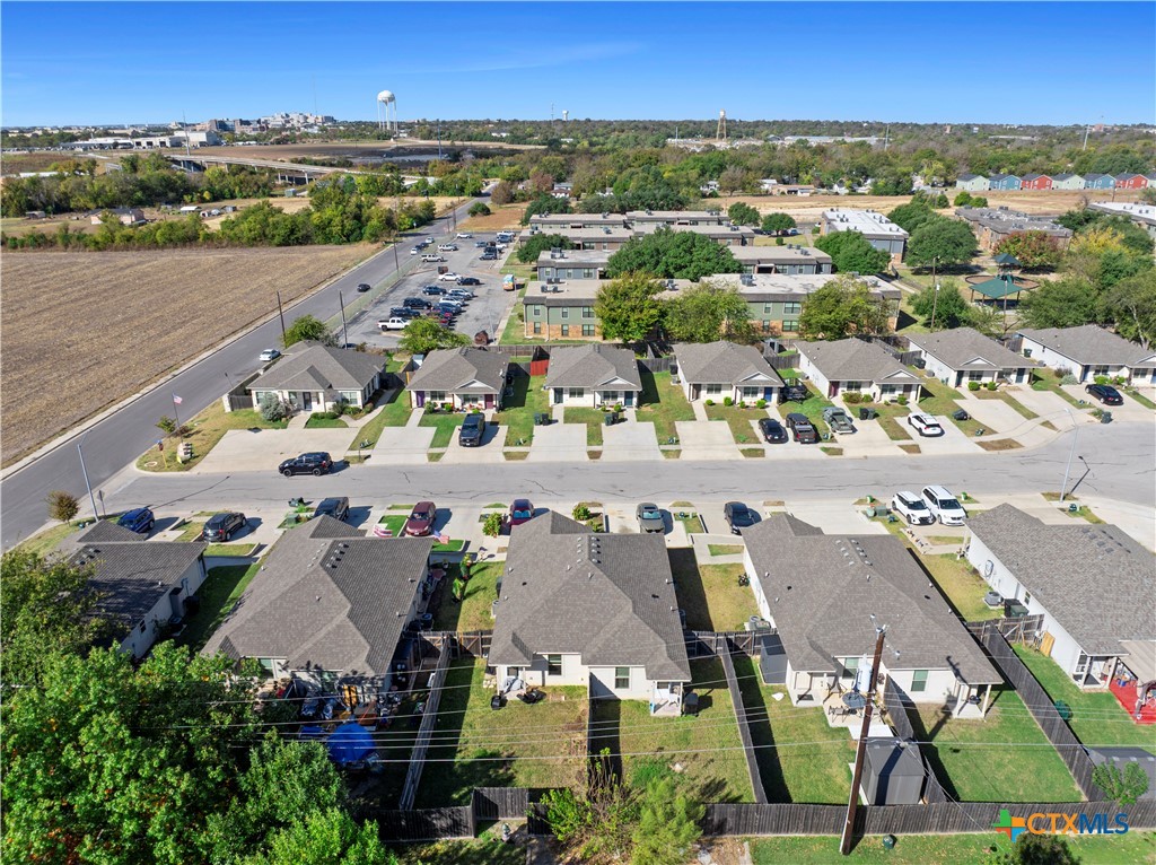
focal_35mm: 24
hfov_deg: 71.6
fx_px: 801
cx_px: 578
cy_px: 432
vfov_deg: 56.7
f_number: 2.8
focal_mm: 12.29
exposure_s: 1/1250
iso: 100
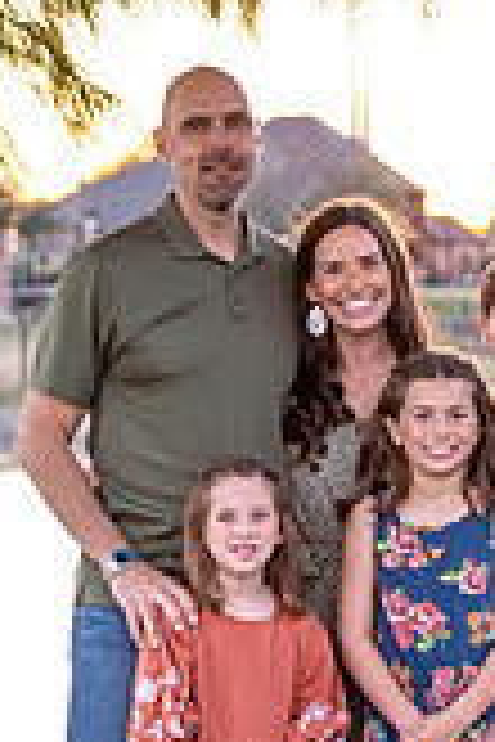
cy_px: 346
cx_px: 369
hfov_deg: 7.2
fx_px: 3939
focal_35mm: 191
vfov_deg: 10.8
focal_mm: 70
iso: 640
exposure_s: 1/200
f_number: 3.2
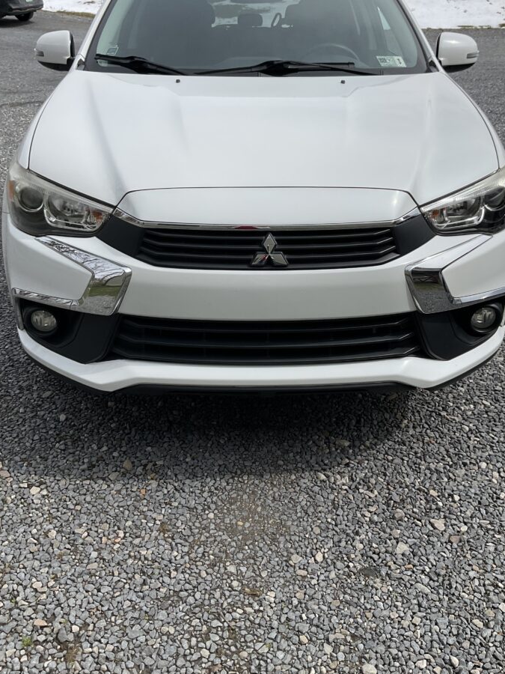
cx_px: 258
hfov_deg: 42.9
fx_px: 642
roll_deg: +1.0
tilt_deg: -28.1
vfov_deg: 55.2
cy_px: 300
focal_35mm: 33
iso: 16
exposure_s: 1/2667
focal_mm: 3
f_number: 1.8
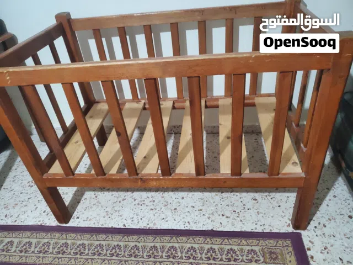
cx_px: 176
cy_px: 132
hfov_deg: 67.3
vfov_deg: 53.1
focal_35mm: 26
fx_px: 265
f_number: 1.5
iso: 800
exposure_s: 1/50
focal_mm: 4.3
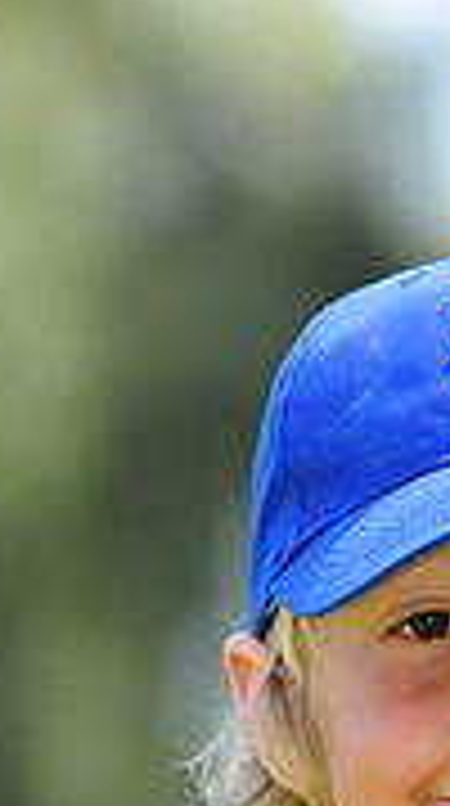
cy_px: 1018
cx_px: 513
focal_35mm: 680
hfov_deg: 1.8
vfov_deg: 3.2
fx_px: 14500
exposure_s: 1/320
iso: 200
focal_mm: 200
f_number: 4.5
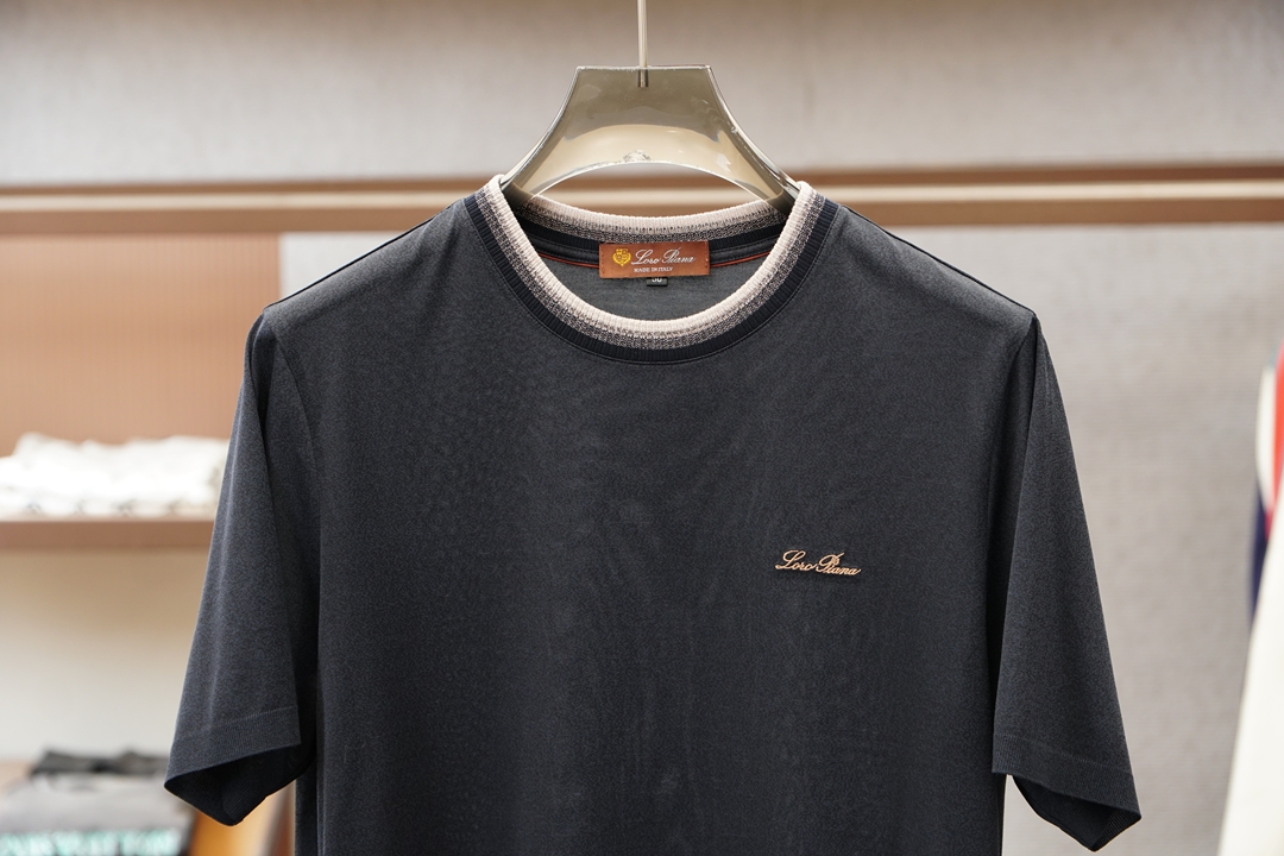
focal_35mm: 92
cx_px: 642
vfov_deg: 14.9
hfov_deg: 22.3
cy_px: 428
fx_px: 3263
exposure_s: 1/125
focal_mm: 61
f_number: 4
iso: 400
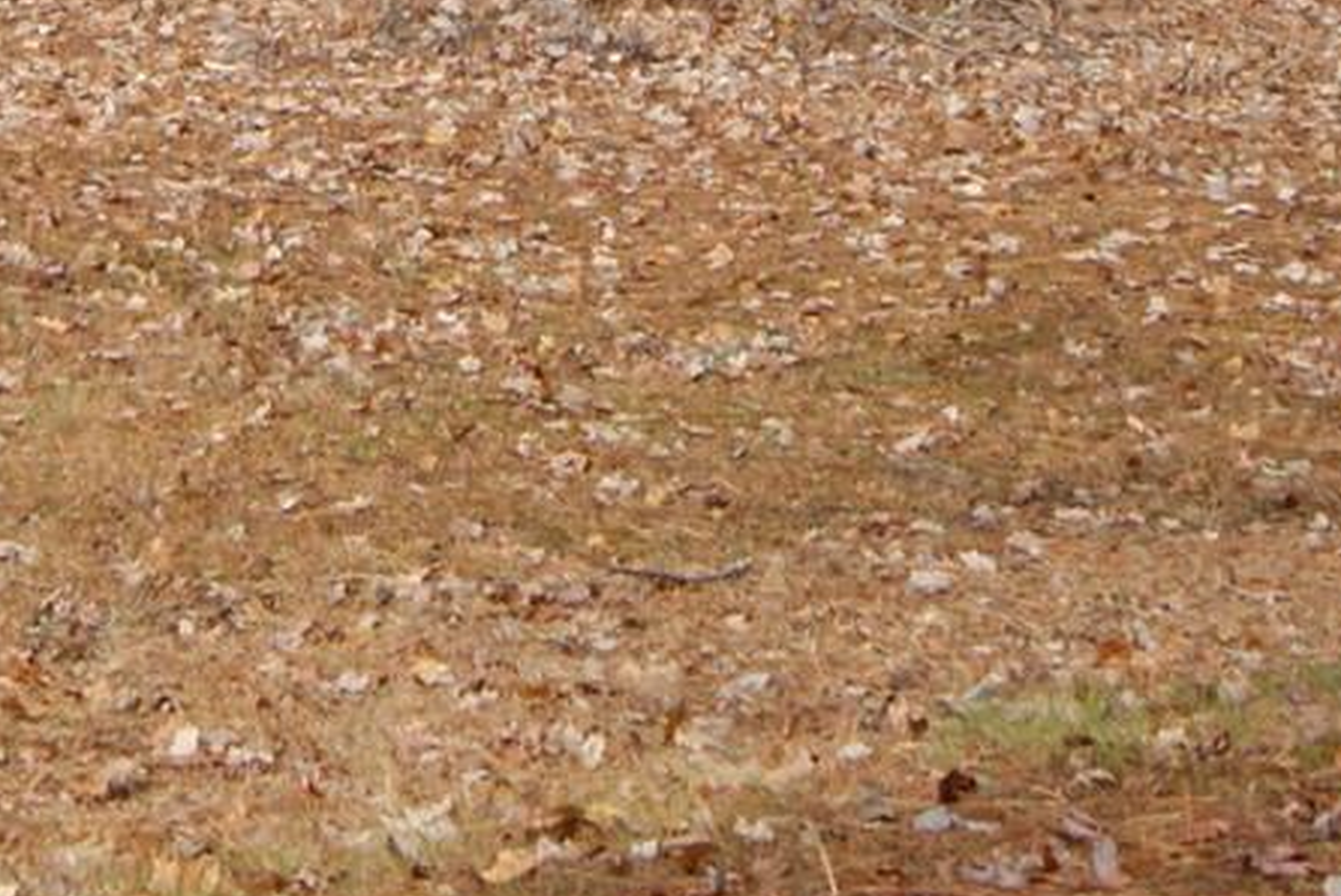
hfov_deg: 11.5
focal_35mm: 179
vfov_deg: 7.5
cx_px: 520
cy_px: -658
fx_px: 6672
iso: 100
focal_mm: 26
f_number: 9
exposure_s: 1/80
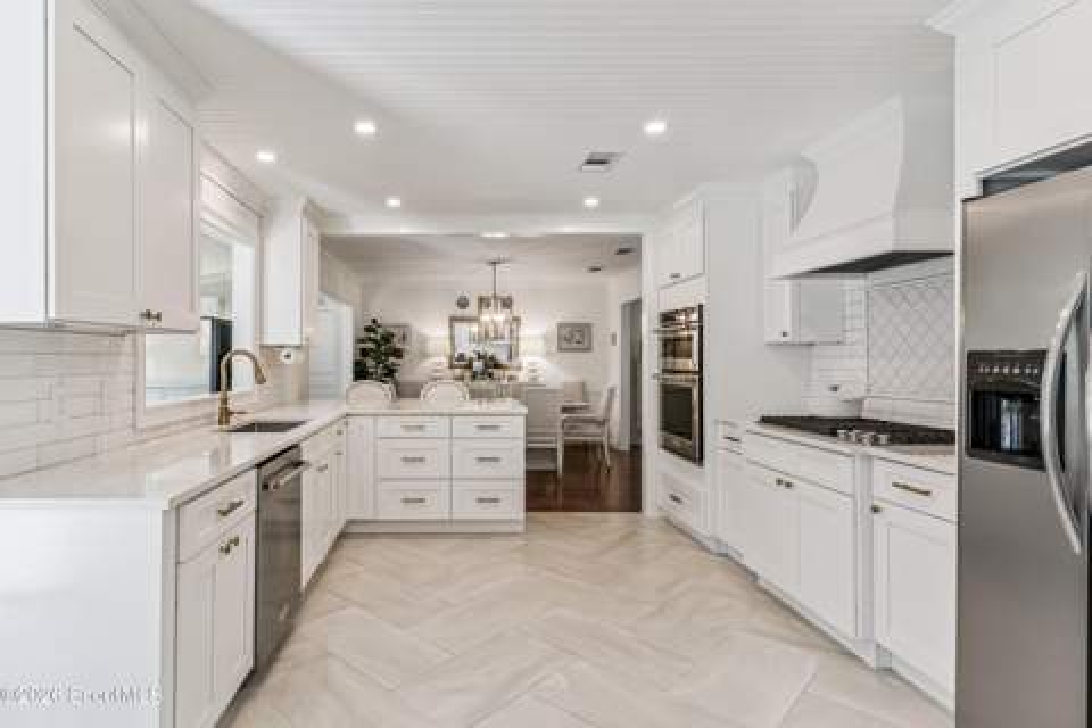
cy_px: 364
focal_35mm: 18
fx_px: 546
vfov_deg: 67.4
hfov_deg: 90.0
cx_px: 546
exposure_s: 1/20
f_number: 8
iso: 250
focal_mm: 18
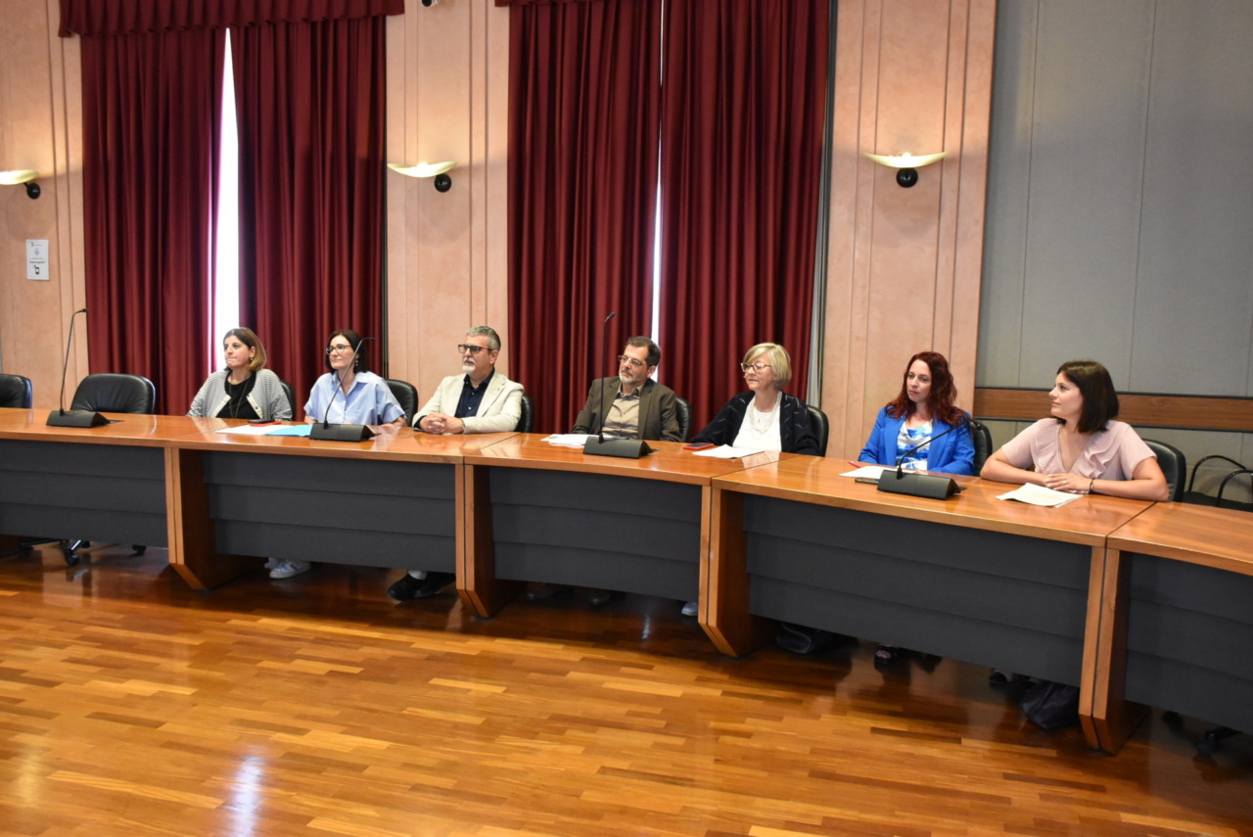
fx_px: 1149
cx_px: 626
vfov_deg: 40.0
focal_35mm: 33
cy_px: 418
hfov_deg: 57.2
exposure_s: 1/100
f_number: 5.6
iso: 3200
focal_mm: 22
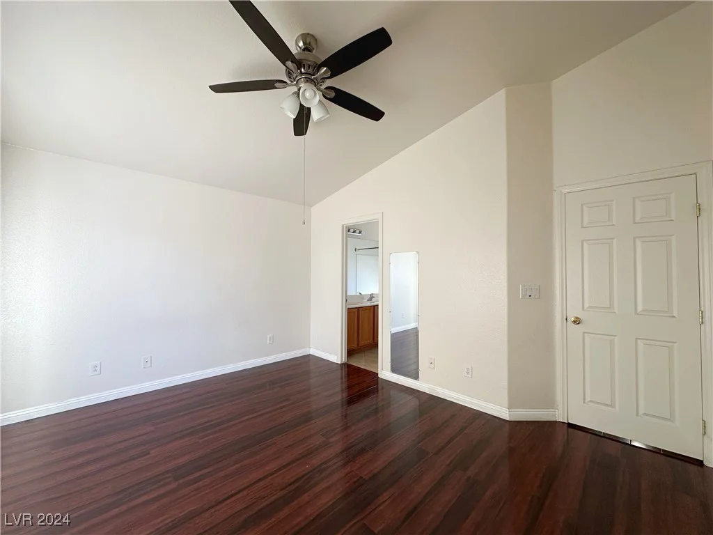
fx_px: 288
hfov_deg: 102.1
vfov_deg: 85.7
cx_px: 356
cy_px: 268
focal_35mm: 14
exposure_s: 1/99
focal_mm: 2.22
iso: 80
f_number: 2.2
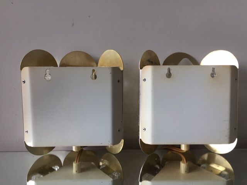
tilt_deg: -9.6
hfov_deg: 61.7
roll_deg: -1.2
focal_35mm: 29
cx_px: 124
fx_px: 207
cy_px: 92
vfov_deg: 48.2
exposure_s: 1/33
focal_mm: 4.15
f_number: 2.2
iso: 80
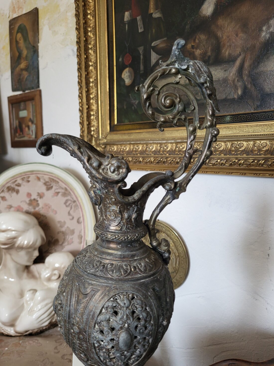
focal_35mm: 26
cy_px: 183
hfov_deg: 53.1
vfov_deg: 67.3
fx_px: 274
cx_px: 137
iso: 250
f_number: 1.8
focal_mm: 5.4
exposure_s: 1/100
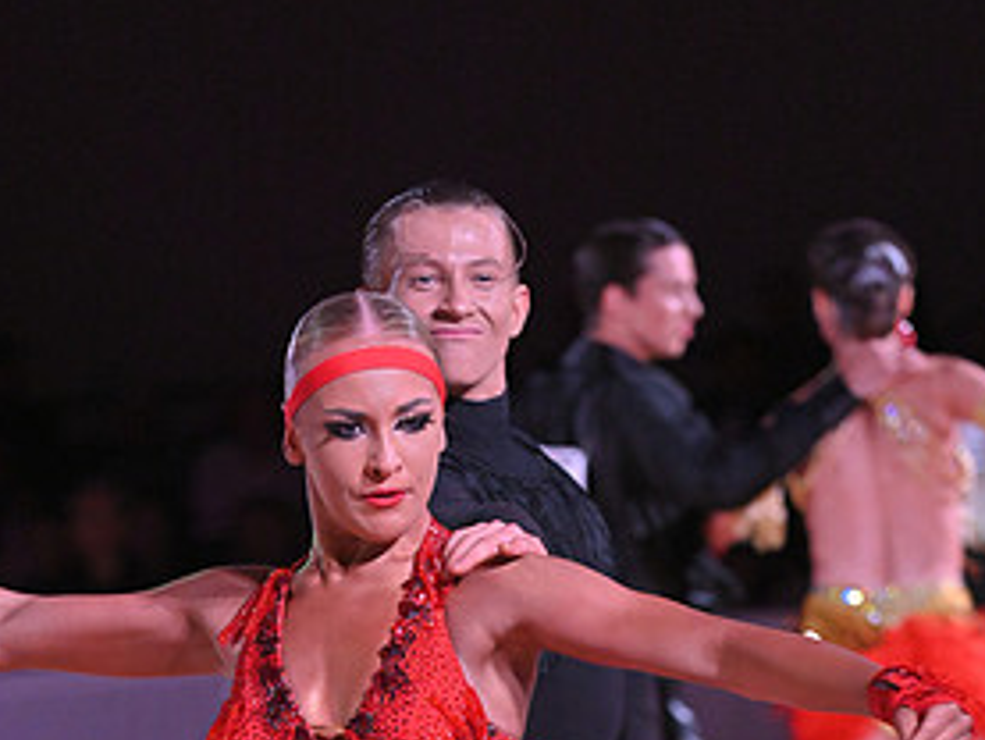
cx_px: 386
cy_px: 993
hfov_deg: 6.3
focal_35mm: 312
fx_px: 8882
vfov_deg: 4.7
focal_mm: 155
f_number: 5
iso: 4000
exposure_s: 1/500
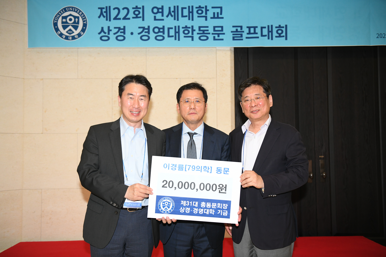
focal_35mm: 38
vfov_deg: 35.1
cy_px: 128
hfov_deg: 50.7
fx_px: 407
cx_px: 193
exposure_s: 1/160
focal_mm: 38
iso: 2500
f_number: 3.2
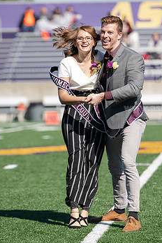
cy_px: 123
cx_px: 92
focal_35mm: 292
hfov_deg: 4.7
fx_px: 1971
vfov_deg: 7.1
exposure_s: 1/1250
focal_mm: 175
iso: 160
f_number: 3.5
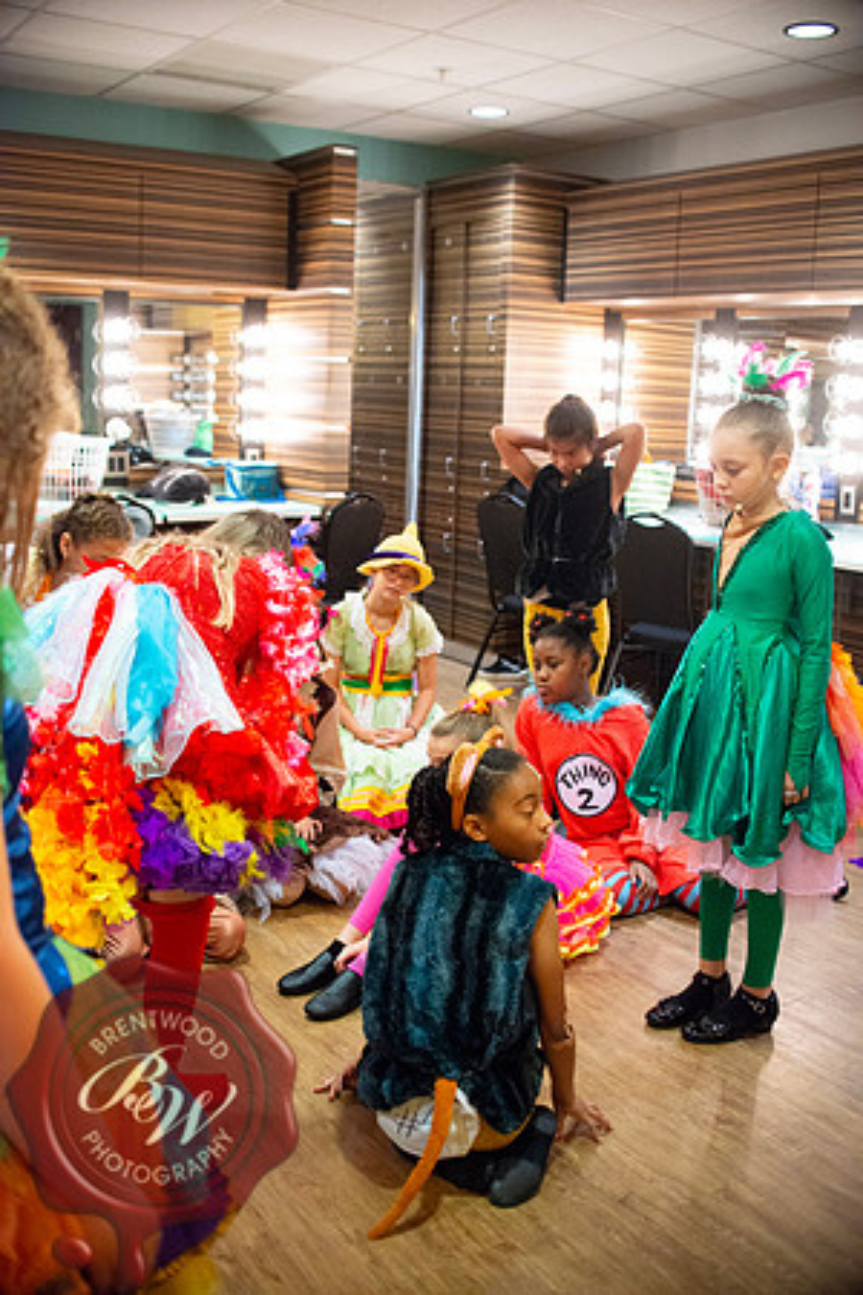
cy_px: 648
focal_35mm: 35
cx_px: 432
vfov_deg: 54.4
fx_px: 1258
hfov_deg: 37.9
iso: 6400
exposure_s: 1/320
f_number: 2.8
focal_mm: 35
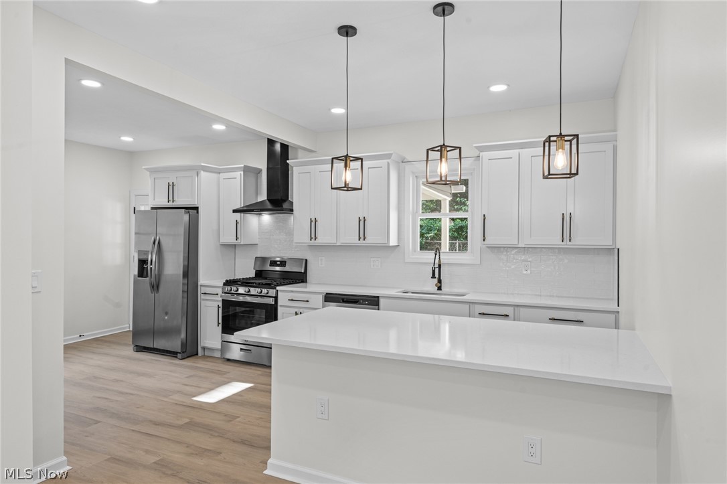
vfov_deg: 59.4
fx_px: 424
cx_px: 364
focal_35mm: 21
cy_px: 242
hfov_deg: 81.2
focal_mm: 21
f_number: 9
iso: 250
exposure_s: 1/8
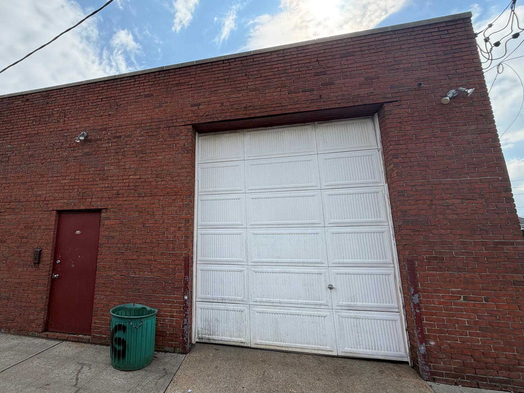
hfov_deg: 86.3
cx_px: 201
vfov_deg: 71.6
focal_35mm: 18
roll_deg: +0.5
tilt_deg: +12.6
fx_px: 272
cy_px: 190
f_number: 2.2
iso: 25
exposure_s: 1/830
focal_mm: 2.22
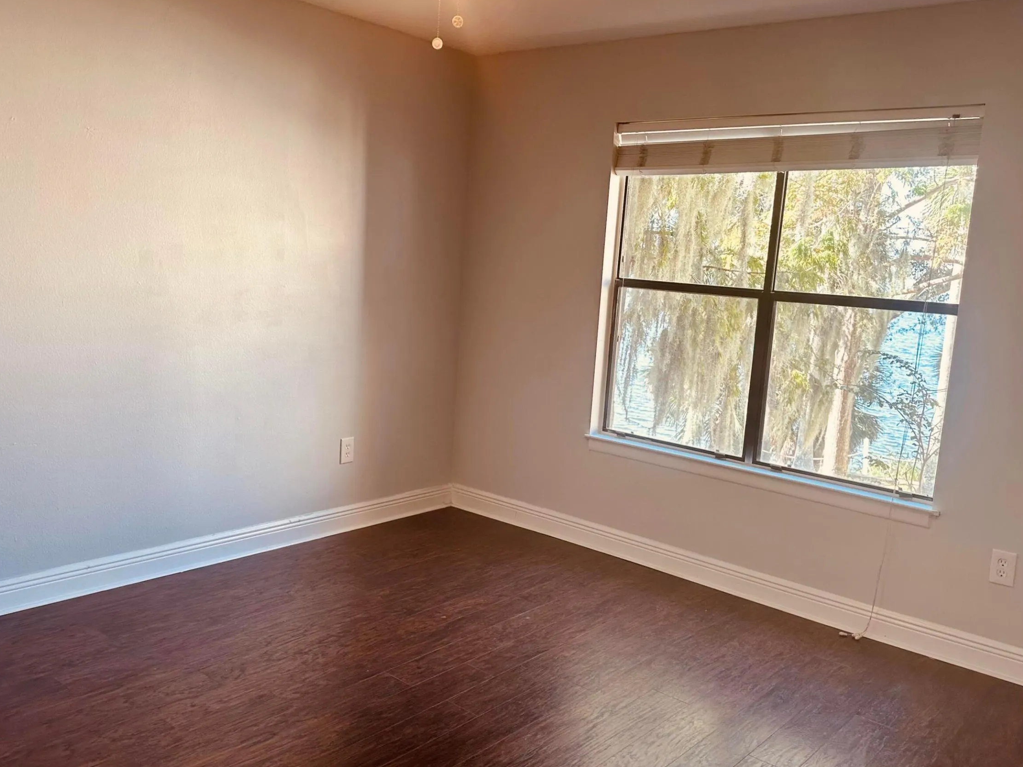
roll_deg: -4.0
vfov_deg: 45.4
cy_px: 394
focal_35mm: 31
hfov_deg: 58.4
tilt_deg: -8.6
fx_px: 916
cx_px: 507
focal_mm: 6.86
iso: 80
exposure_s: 1/120
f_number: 1.78
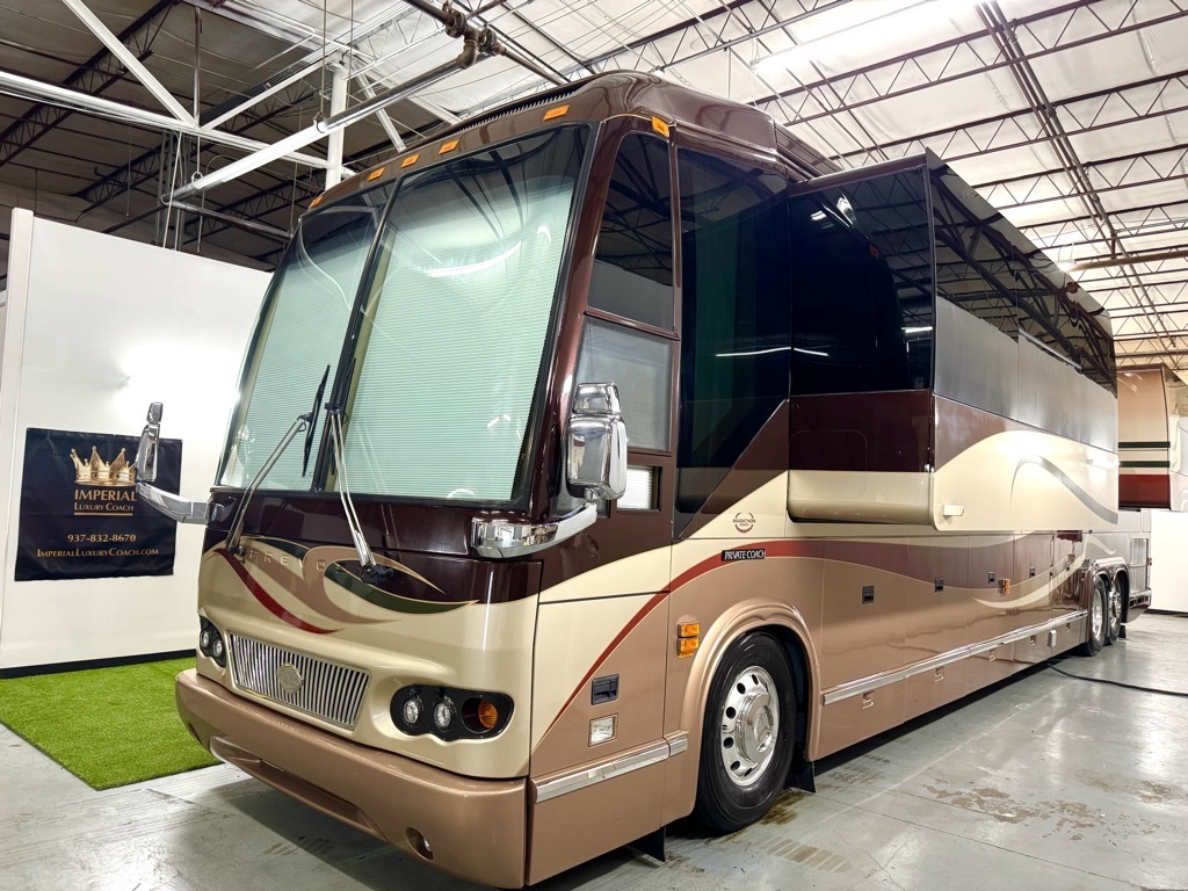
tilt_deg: +2.1
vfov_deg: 56.8
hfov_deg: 71.6
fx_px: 824
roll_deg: -2.5
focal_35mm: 24
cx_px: 594
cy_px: 446
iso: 250
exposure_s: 1/60
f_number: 1.78
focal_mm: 6.76
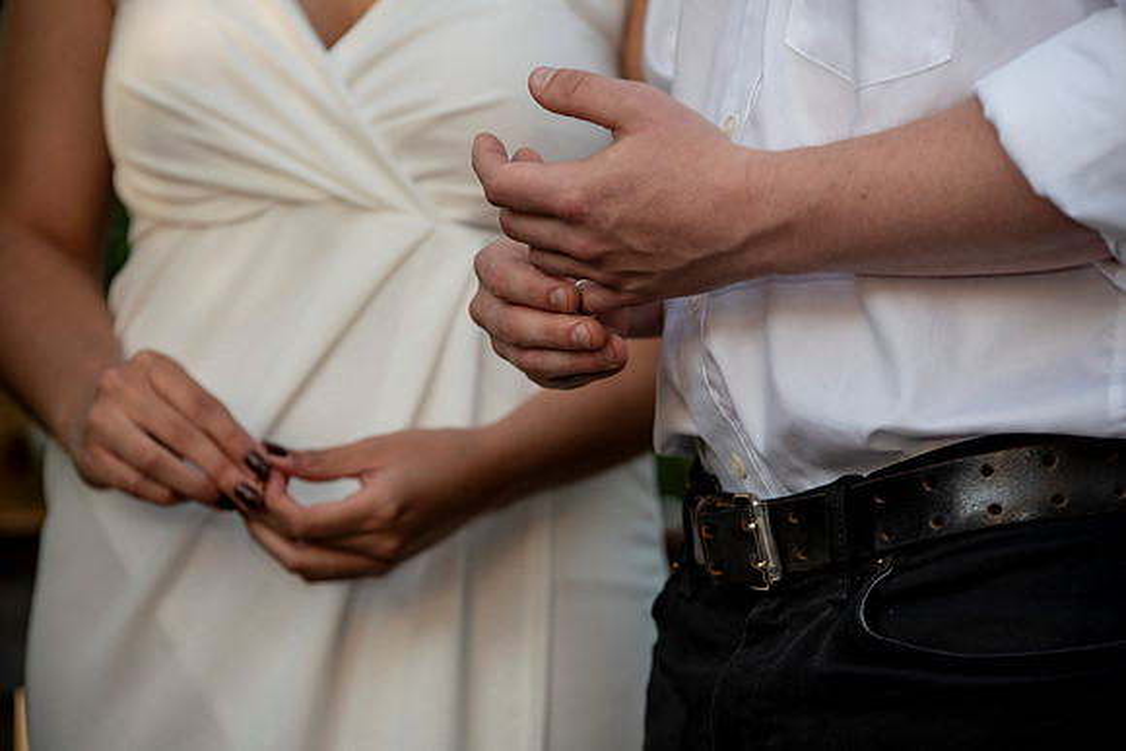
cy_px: 376
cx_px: 563
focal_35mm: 200
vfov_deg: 6.9
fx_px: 6257
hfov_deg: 10.3
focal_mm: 200
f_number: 4
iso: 100
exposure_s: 1/200
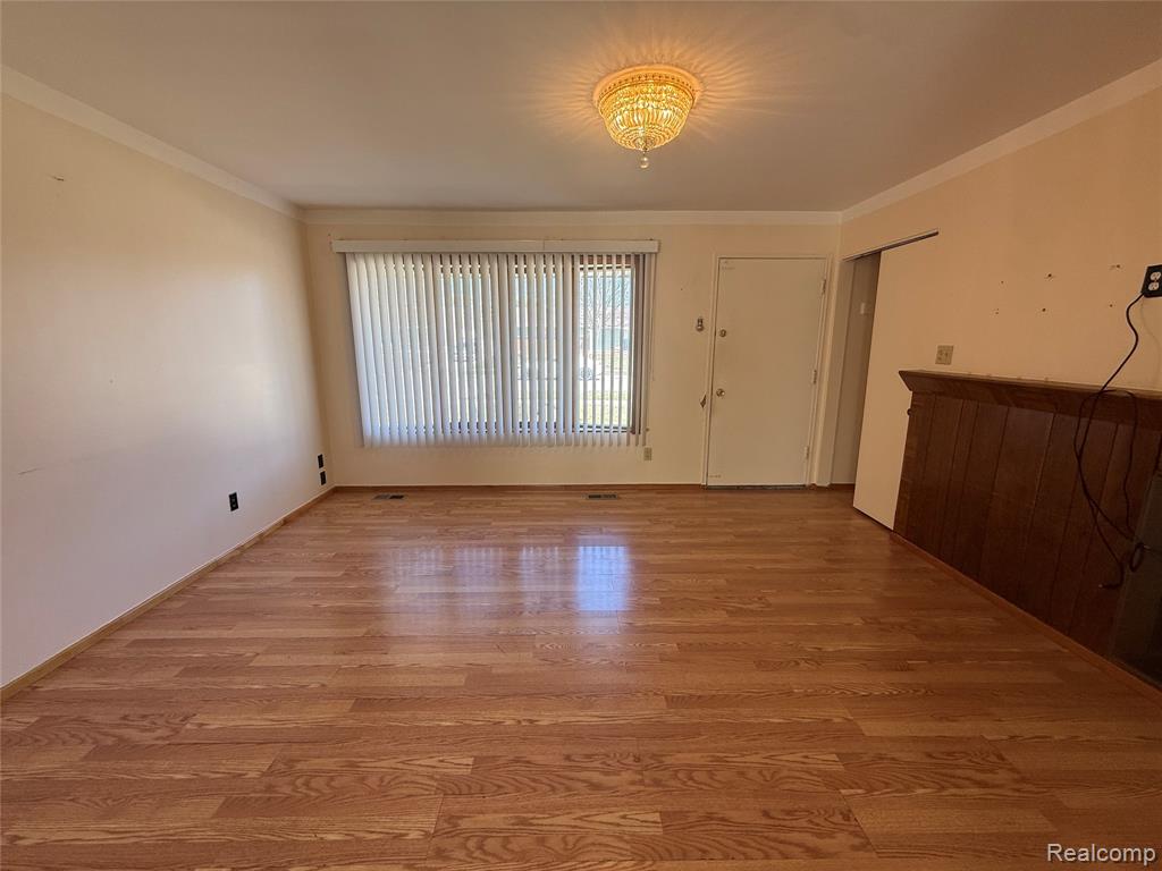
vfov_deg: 85.7
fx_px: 470
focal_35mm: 14
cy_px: 436
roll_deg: -0.3
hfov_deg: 102.1
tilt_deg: -11.5
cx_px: 581
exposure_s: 1/120
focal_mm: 2.22
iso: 64
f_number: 2.2
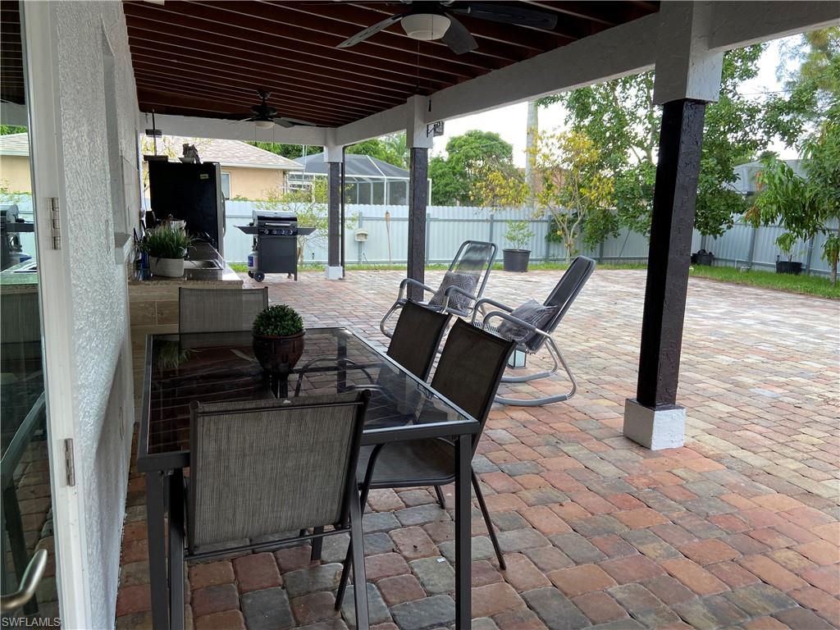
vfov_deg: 53.1
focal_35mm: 26
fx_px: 631
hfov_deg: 67.3
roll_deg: -1.9
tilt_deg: -10.2
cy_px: 315
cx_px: 420
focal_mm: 4.25
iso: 32
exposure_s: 1/165
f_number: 1.8
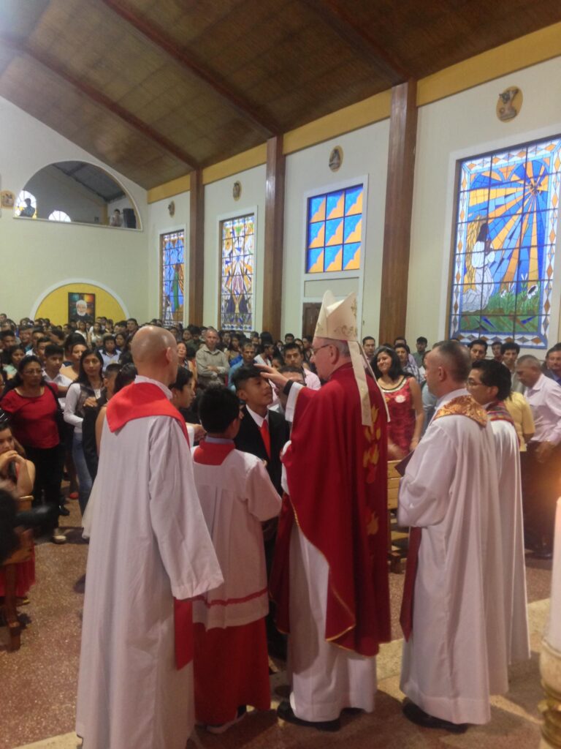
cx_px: 280
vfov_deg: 55.4
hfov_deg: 42.9
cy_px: 374
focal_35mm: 33
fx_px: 713
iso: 200
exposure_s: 1/20
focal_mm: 4.13
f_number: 2.4
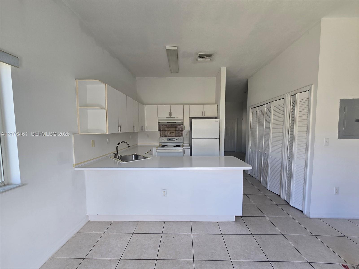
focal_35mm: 13
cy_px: 134
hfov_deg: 106.2
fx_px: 135
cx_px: 180
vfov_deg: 89.9
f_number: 2.2
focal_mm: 2.2
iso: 50
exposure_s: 1/60
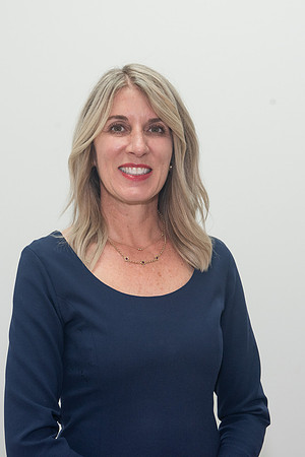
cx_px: 124
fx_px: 1144
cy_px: 212
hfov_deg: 15.2
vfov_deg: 22.6
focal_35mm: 90
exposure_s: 1/100
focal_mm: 56
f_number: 7.1
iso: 400
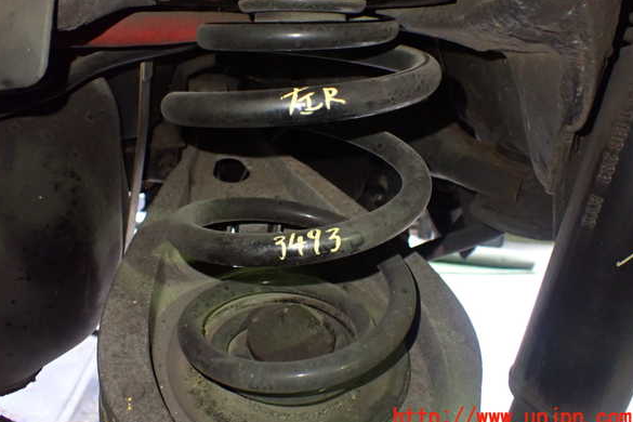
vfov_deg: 41.1
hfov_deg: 58.7
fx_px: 563
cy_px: 188
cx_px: 313
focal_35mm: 32
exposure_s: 1/30
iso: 800
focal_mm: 5.4
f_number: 2.3
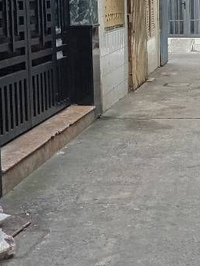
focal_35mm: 83
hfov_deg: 17.2
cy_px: 42
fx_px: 637
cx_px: 224
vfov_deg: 23.1
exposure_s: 1/100
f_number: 1.8
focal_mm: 4.22
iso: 405
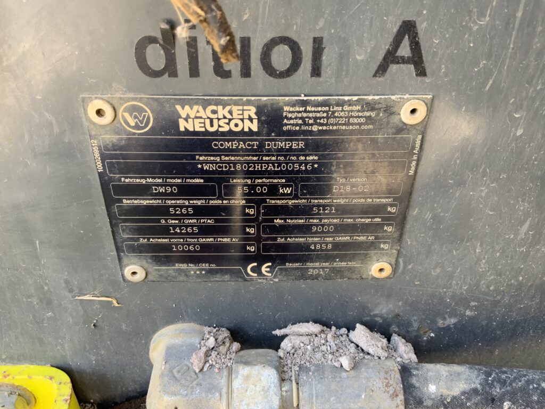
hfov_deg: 61.7
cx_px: 272
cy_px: 204
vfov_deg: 48.2
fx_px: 457
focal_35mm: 29
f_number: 1.8
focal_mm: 3
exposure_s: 1/122
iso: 40
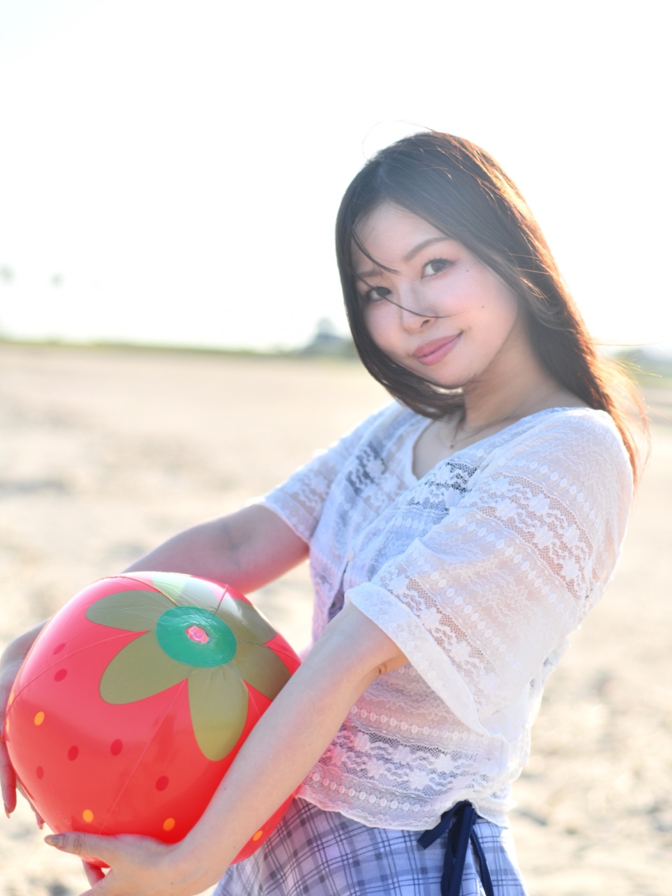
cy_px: 492
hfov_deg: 26.6
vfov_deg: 34.9
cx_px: 341
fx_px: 1423
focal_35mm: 55
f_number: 2.5
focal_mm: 50
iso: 64
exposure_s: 1/800
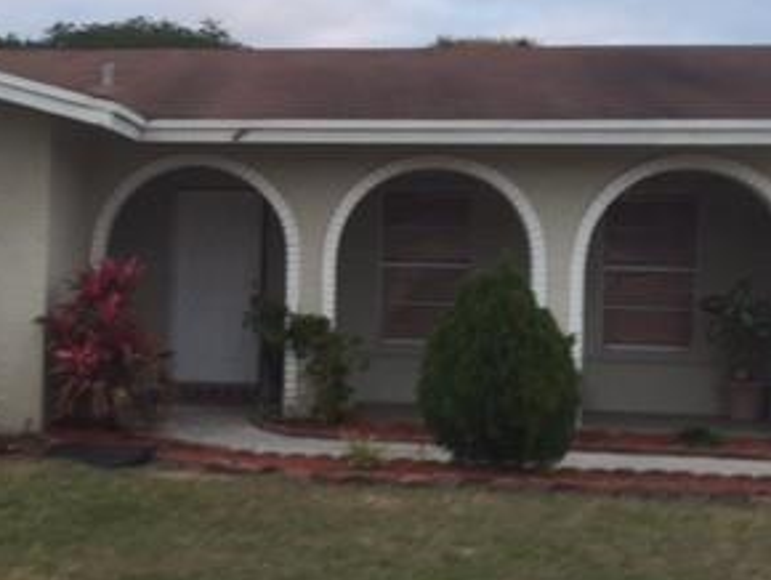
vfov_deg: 23.0
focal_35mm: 64
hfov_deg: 29.3
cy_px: 290
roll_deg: -1.7
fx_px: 1427
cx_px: 114
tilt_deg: +0.1
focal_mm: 4.15
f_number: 2.2
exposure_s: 1/60
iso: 40
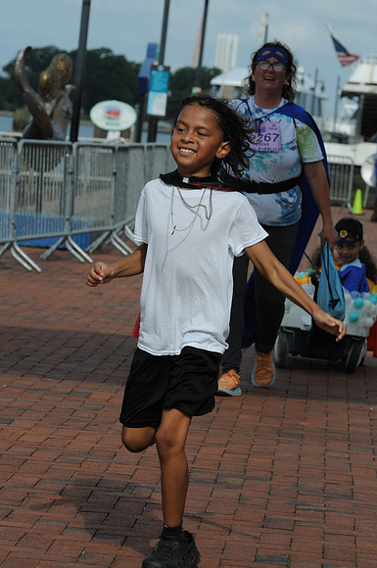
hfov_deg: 7.6
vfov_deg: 11.4
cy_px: 284
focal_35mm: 180
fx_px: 2836
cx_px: 188
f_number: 8
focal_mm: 120
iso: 320
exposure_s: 1/1250
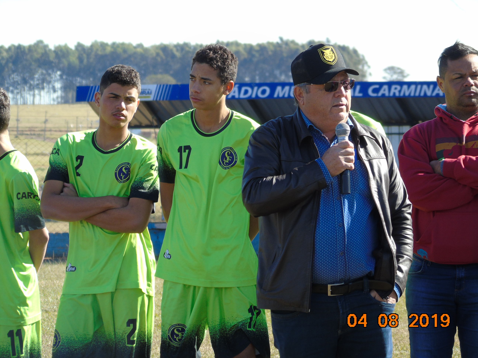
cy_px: 179
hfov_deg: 5.5
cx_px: 239
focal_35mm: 363
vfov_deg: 4.1
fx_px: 5013
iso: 80
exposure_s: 1/125
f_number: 5.2
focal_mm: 65
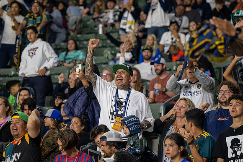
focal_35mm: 180
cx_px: 122
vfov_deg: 7.6
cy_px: 81
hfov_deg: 11.4
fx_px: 1214
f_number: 2.8
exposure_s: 1/200
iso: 720
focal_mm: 120
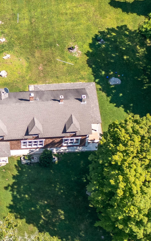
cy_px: 115
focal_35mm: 130
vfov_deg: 16.1
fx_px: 856
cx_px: -27
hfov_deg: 9.9
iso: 100
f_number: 2.8
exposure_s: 1/80
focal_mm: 10.26
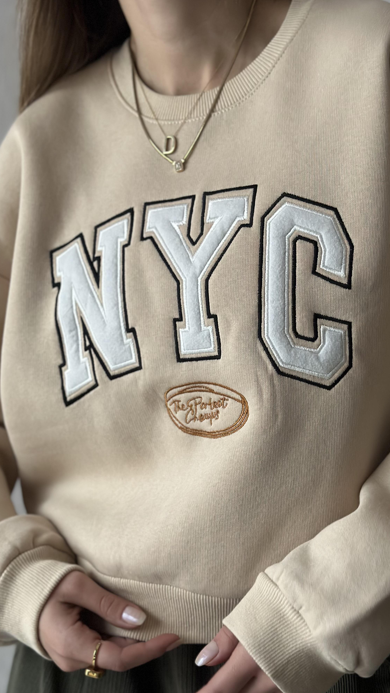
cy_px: 348
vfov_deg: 39.2
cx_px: 231
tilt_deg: +2.9
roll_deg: +0.2
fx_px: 974
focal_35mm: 53
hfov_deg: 22.6
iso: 400
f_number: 1.78
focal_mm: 6.86
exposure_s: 1/44
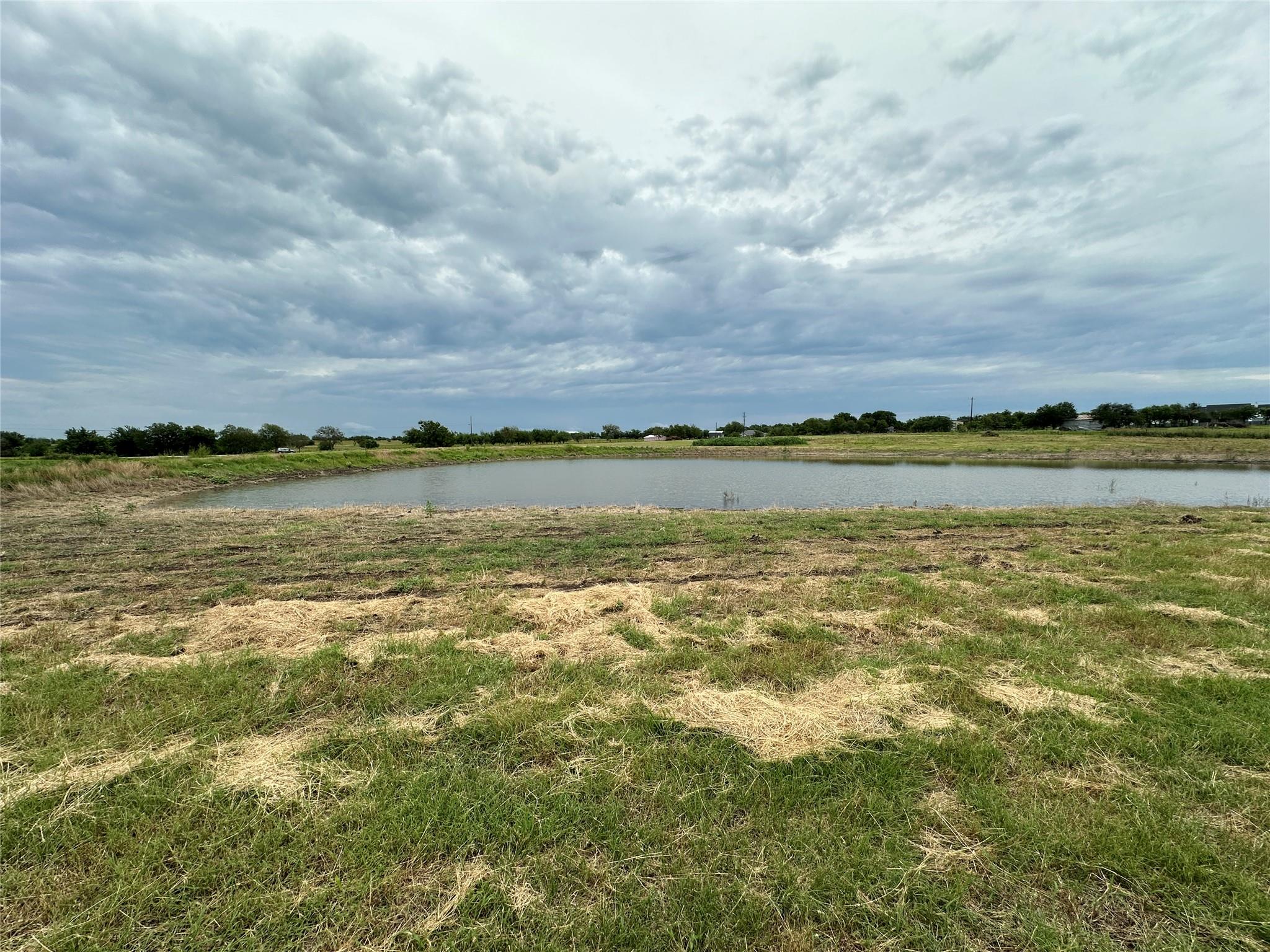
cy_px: 476
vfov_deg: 85.7
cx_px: 635
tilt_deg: -3.9
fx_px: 514
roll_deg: -0.1
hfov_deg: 102.1
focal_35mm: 14
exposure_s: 1/2817
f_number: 2.2
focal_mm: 2.22
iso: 50
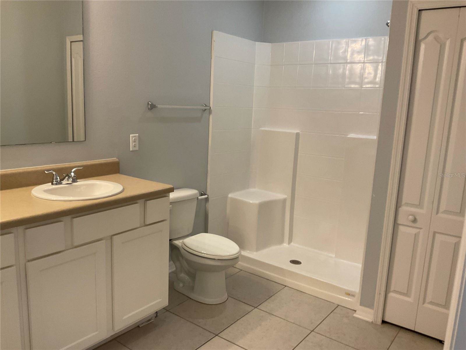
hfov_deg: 61.7
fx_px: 390
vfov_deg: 48.2
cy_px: 175
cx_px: 233
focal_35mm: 29
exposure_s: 1/60
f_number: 1.8
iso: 64
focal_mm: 3
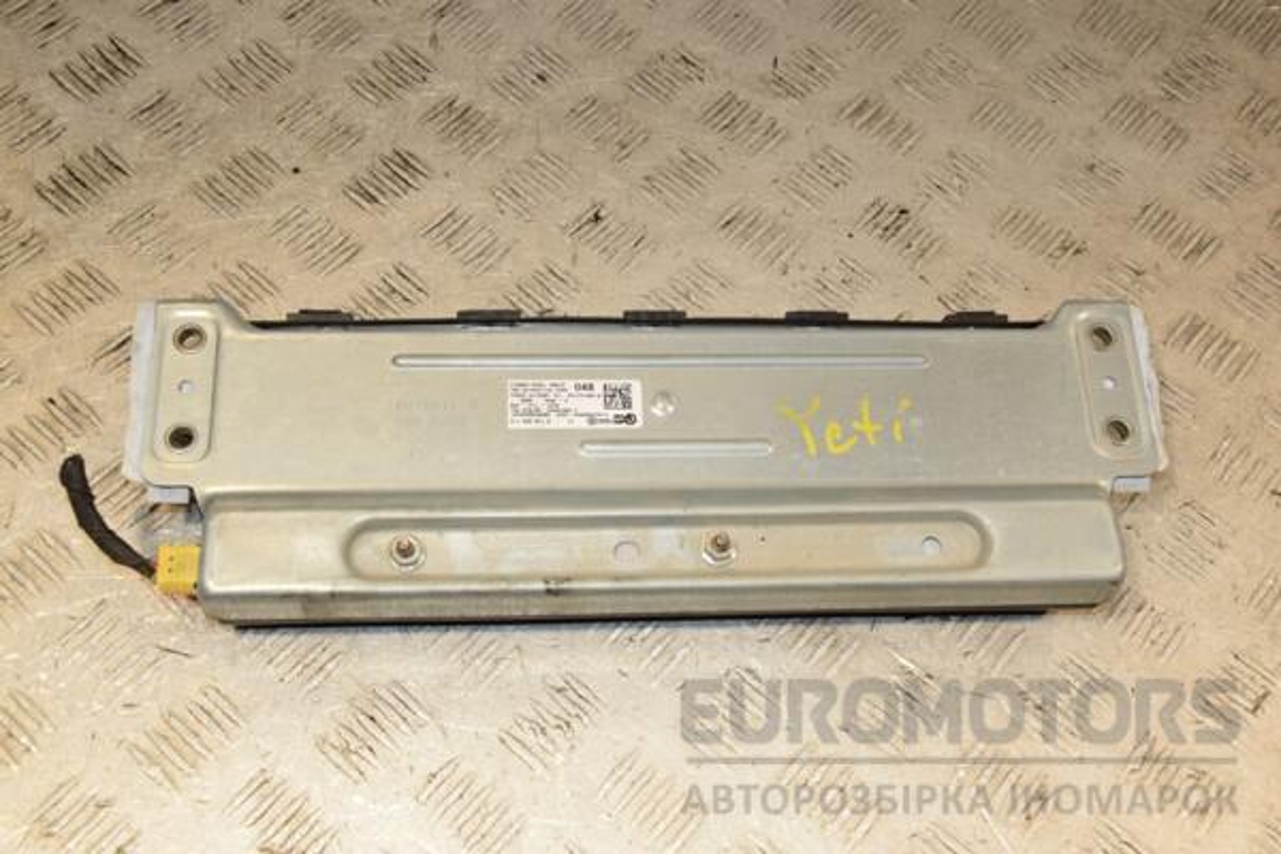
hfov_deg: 46.4
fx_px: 1494
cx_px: 640
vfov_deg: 31.9
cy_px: 427
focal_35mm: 42
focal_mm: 28
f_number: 8
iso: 800
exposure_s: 1/200
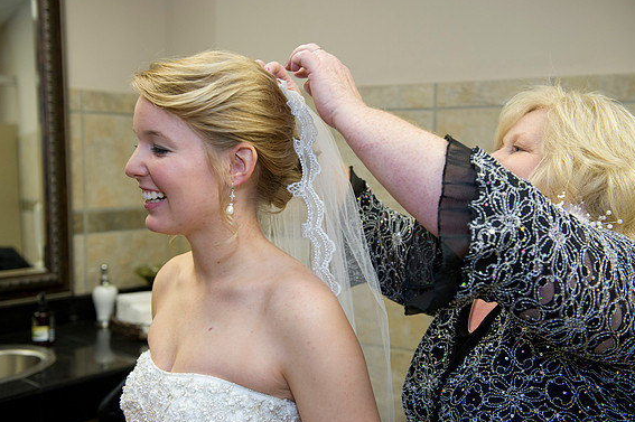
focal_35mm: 43
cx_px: 321
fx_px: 758
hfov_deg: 45.5
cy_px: 213
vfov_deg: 31.1
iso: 1250
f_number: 4
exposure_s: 1/125
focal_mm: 42
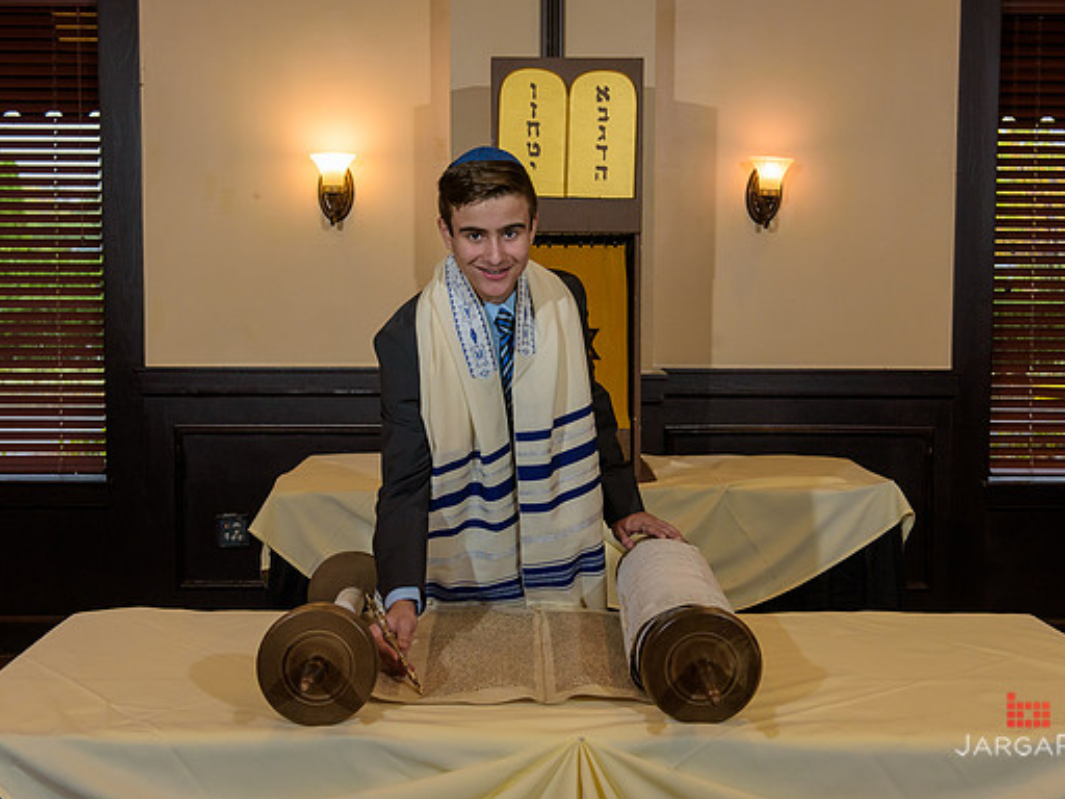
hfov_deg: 38.9
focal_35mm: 49
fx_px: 1508
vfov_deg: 29.7
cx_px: 551
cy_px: 398
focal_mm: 45
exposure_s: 1/125
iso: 1000
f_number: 5
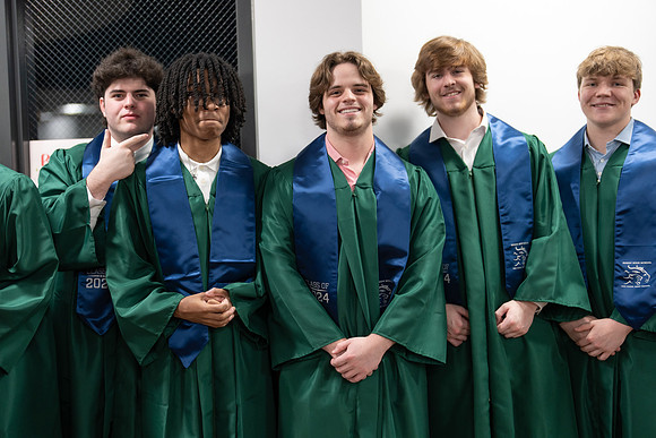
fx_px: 911
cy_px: 219
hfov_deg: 39.6
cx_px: 328
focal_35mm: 50
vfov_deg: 27.0
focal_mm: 50
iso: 500
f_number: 1.2
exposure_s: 1/320
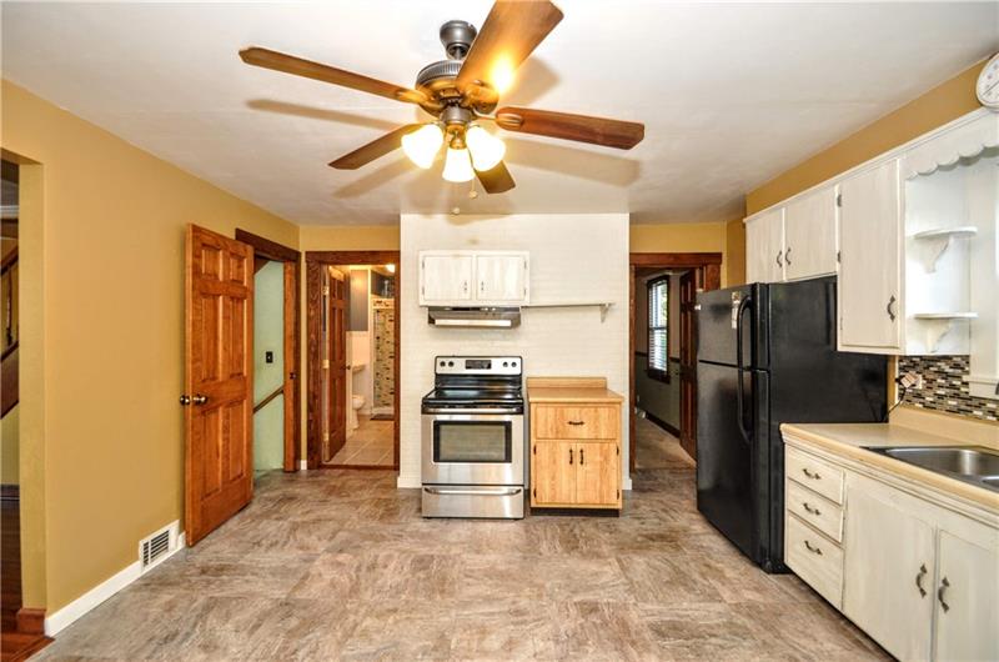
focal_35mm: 15
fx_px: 415
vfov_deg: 77.1
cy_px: 331
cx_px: 500
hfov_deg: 100.5
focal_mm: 10
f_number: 4
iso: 800
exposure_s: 1/60
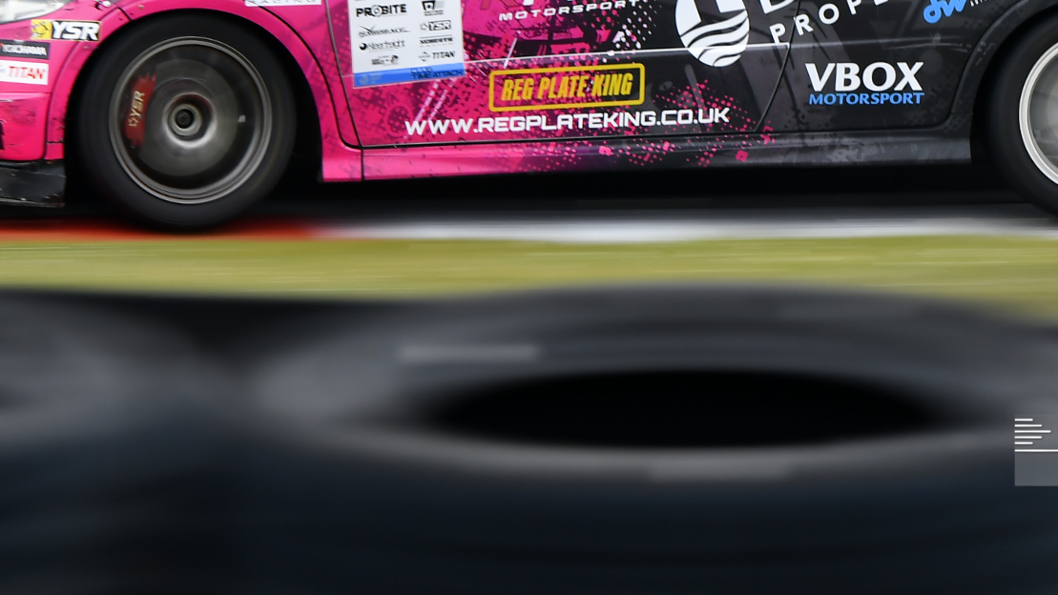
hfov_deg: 5.1
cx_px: 454
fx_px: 11924
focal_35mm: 425
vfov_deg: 2.9
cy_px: 101
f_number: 6.3
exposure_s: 1/80
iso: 160
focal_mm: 150
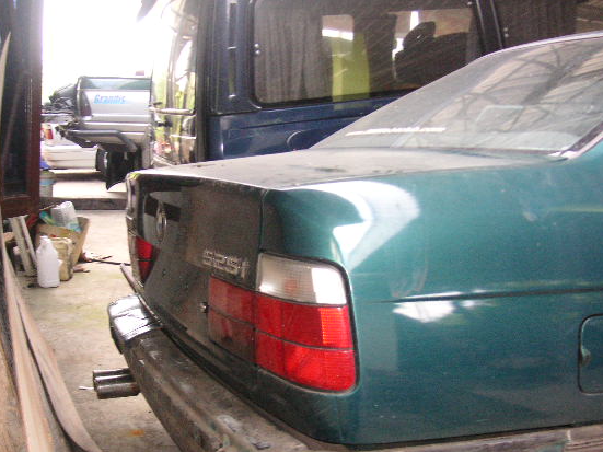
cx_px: 267
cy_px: 262
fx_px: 749
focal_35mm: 43
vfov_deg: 33.5
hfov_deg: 43.8
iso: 160
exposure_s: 1/90
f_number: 2.8
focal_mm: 6.1
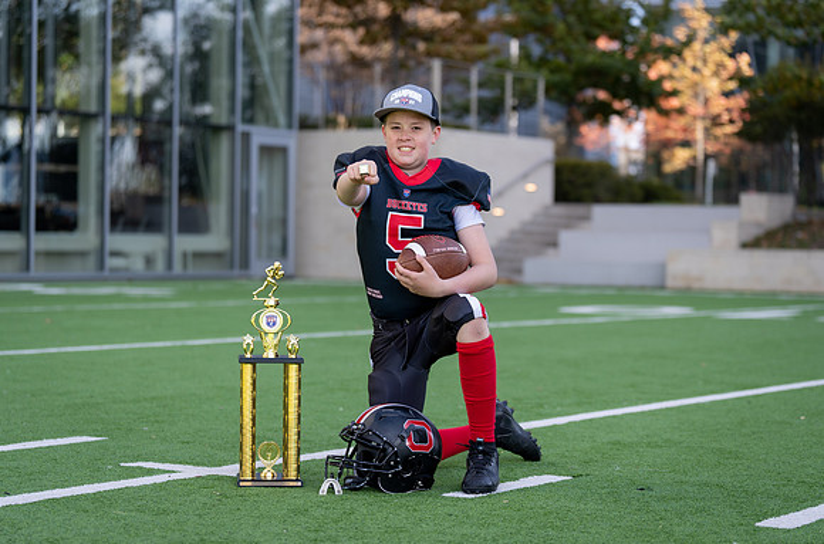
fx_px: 1930
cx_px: 421
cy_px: 281
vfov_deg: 16.1
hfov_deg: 24.1
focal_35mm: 85
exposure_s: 1/500
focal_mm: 80
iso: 100
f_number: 2.8
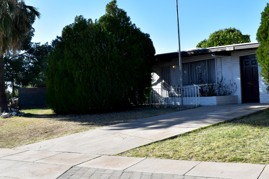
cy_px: 93
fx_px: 321
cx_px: 113
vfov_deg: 31.2
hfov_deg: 45.3
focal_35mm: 43
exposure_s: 1/320
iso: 400
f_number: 10
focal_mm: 20
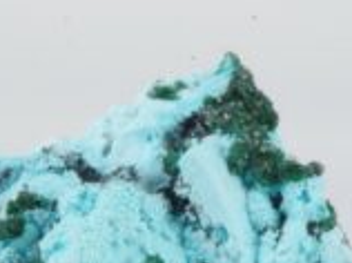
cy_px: 440
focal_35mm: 299
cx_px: 290
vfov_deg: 4.9
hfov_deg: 6.6
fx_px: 3036
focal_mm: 55
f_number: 7.1
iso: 100
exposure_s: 1/1.25
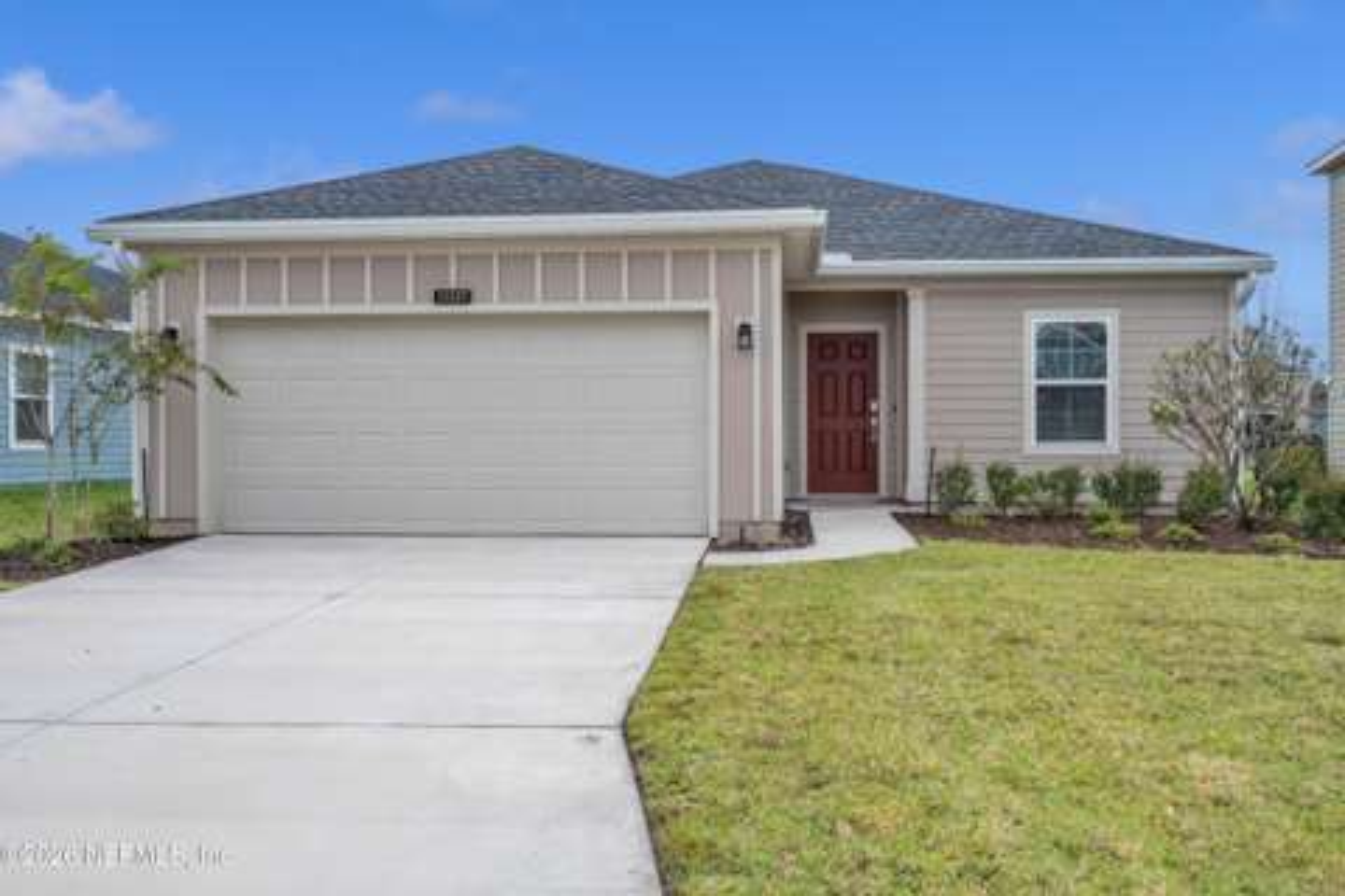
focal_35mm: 35
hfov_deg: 54.4
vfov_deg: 37.9
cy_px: 448
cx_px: 672
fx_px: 1308
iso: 100
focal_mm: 35
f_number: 8
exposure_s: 1/100
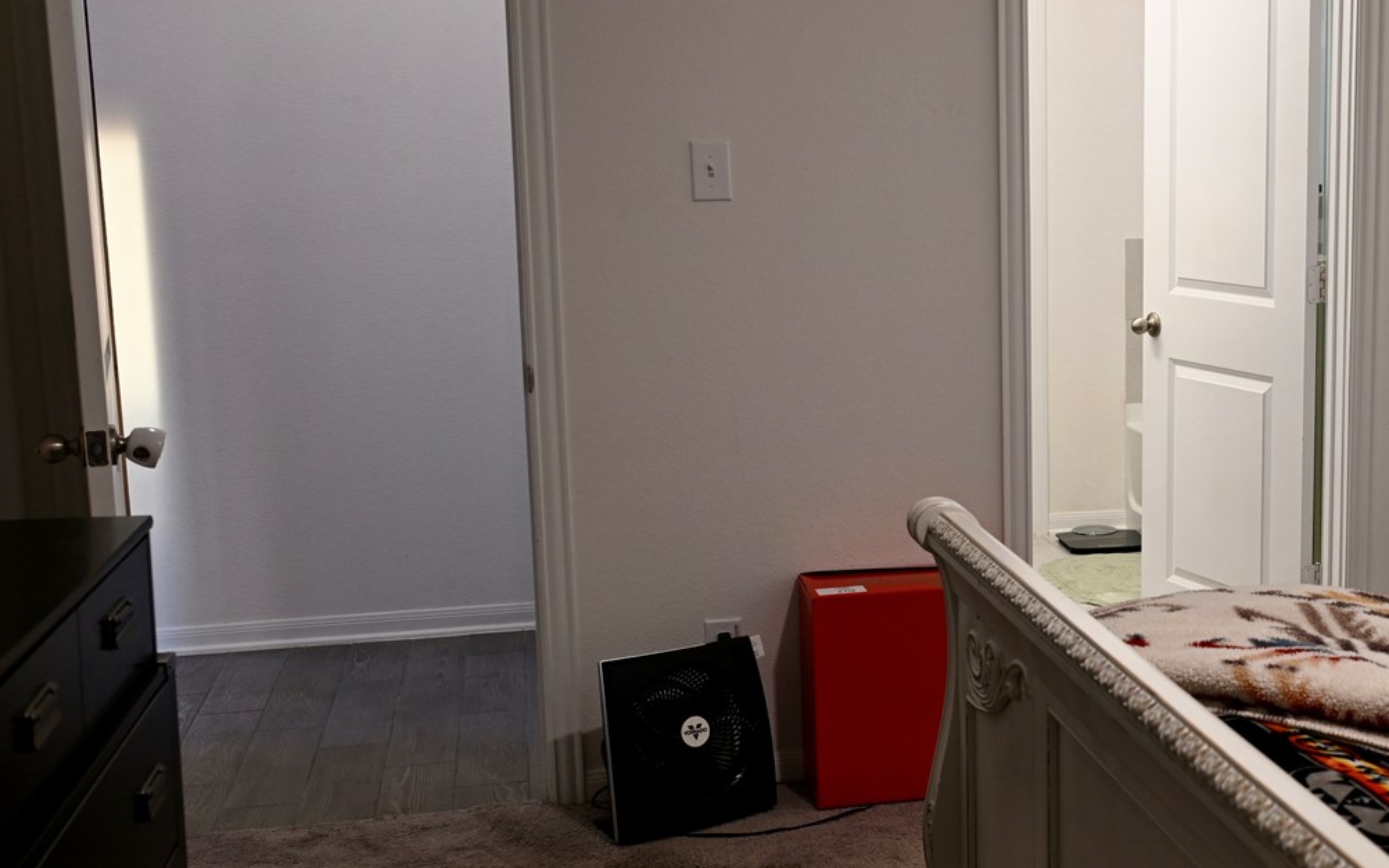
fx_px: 2006
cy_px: 462
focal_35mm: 53
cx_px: 1185
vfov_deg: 24.4
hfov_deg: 36.4
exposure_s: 1/25
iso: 320
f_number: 4
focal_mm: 24
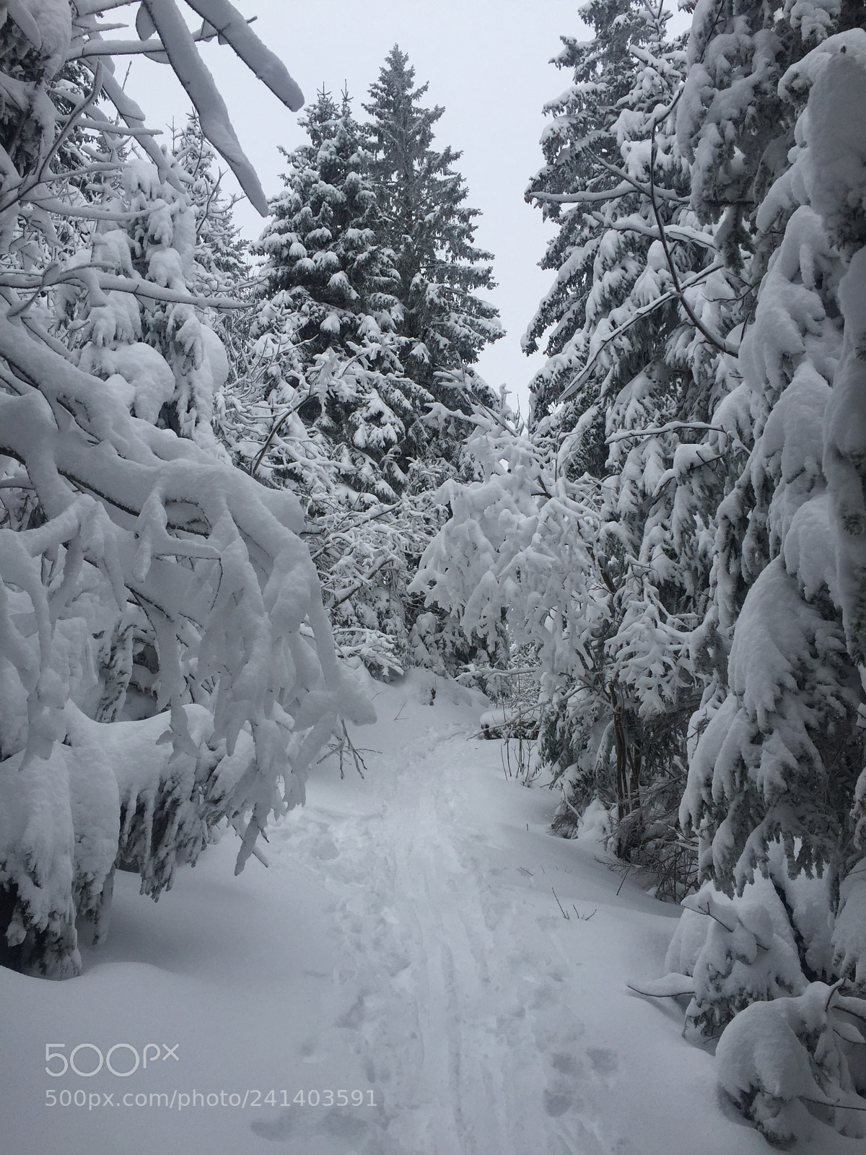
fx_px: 967
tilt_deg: +15.2
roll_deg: +1.6
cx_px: 433
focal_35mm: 29
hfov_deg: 48.2
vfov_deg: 61.7
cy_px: 578
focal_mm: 4.15
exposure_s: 1/670
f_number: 2.2
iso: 32
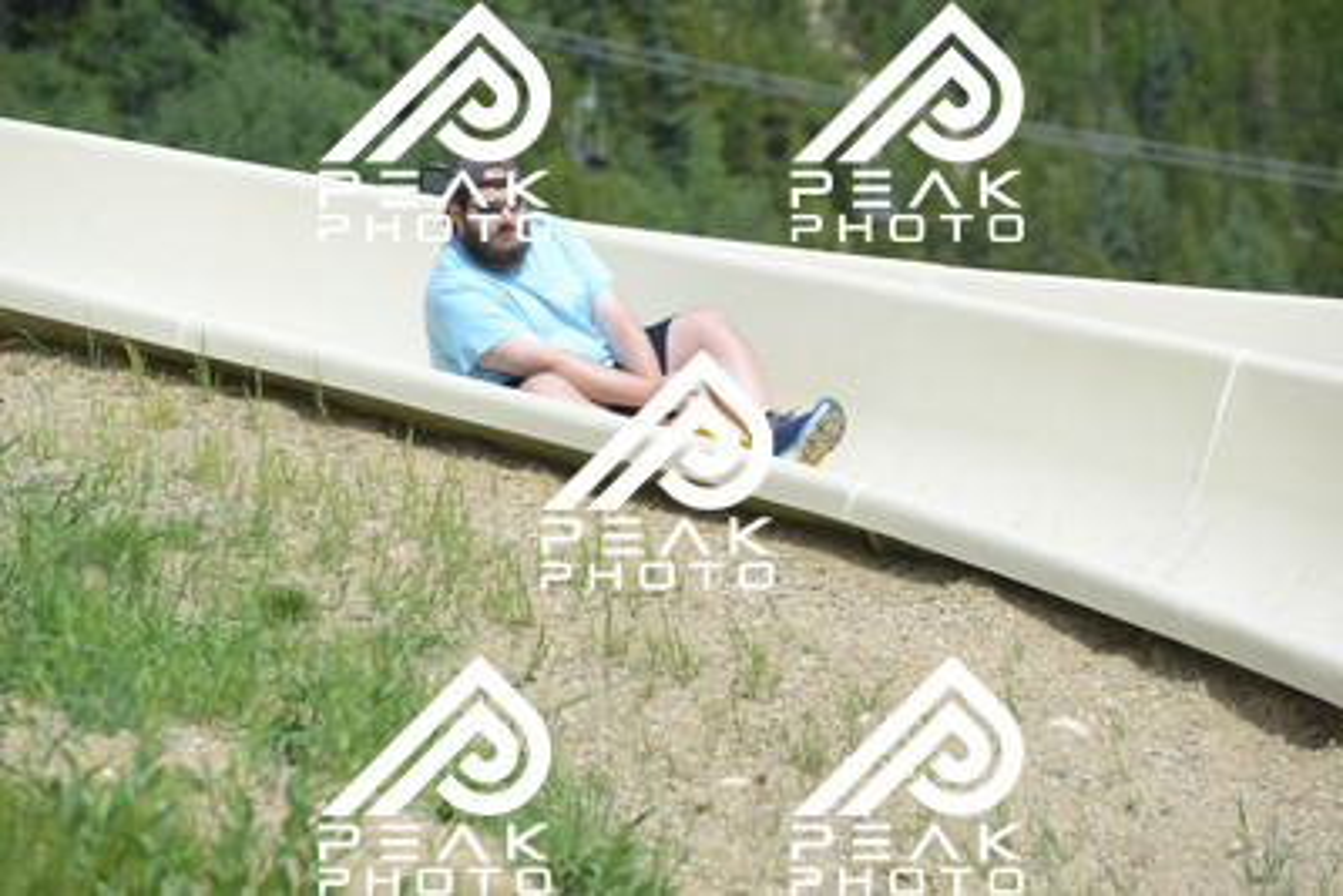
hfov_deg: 10.5
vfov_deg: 7.0
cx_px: 672
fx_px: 7277
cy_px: 448
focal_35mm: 195
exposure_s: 1/640
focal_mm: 195
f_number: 6.3
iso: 250
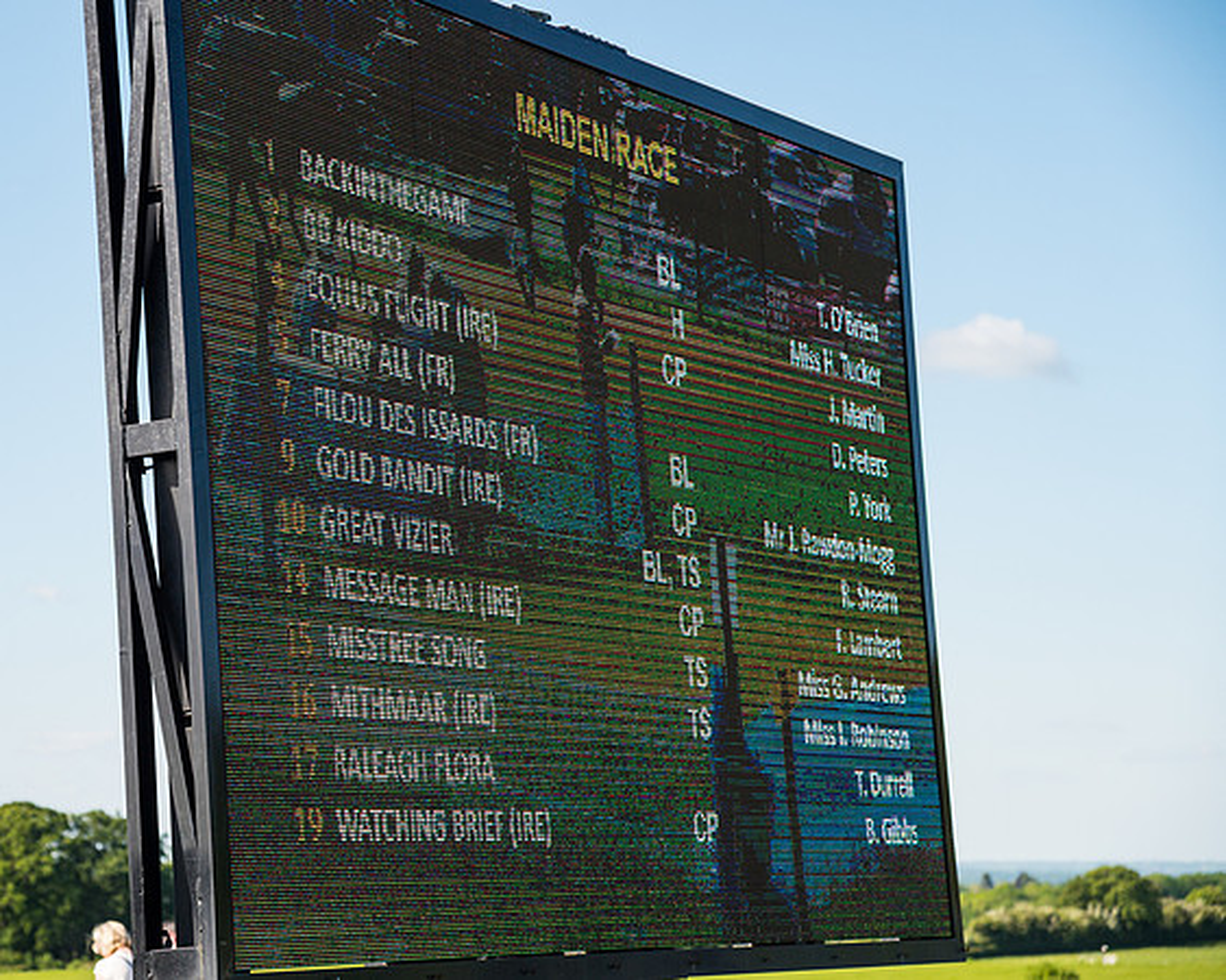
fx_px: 4008
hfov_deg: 17.4
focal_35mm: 110
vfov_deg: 13.9
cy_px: 490
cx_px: 493
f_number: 5
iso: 250
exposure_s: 1/2000
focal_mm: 98
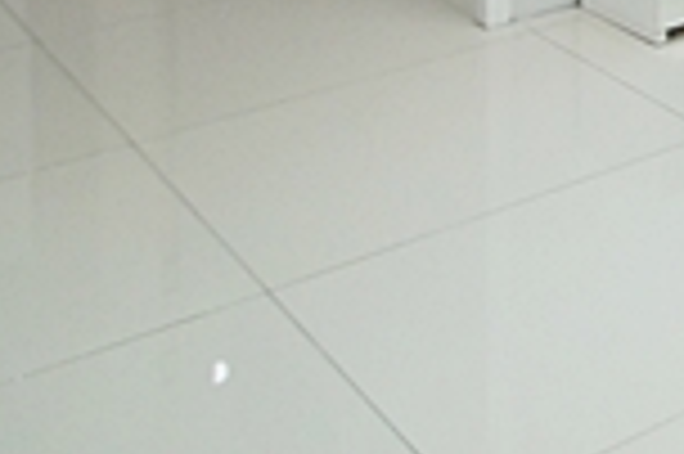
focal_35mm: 79
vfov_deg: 13.6
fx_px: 1499
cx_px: 1274
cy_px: -566
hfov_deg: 18.9
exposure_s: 1/200
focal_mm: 10
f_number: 4
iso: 800
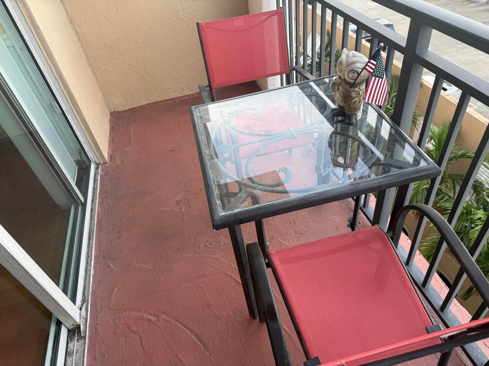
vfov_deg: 56.8
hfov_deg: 71.6
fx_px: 339
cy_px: 183
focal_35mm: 24
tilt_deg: -42.1
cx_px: 244
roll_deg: +9.6
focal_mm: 6.76
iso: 80
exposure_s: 1/567
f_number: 1.78
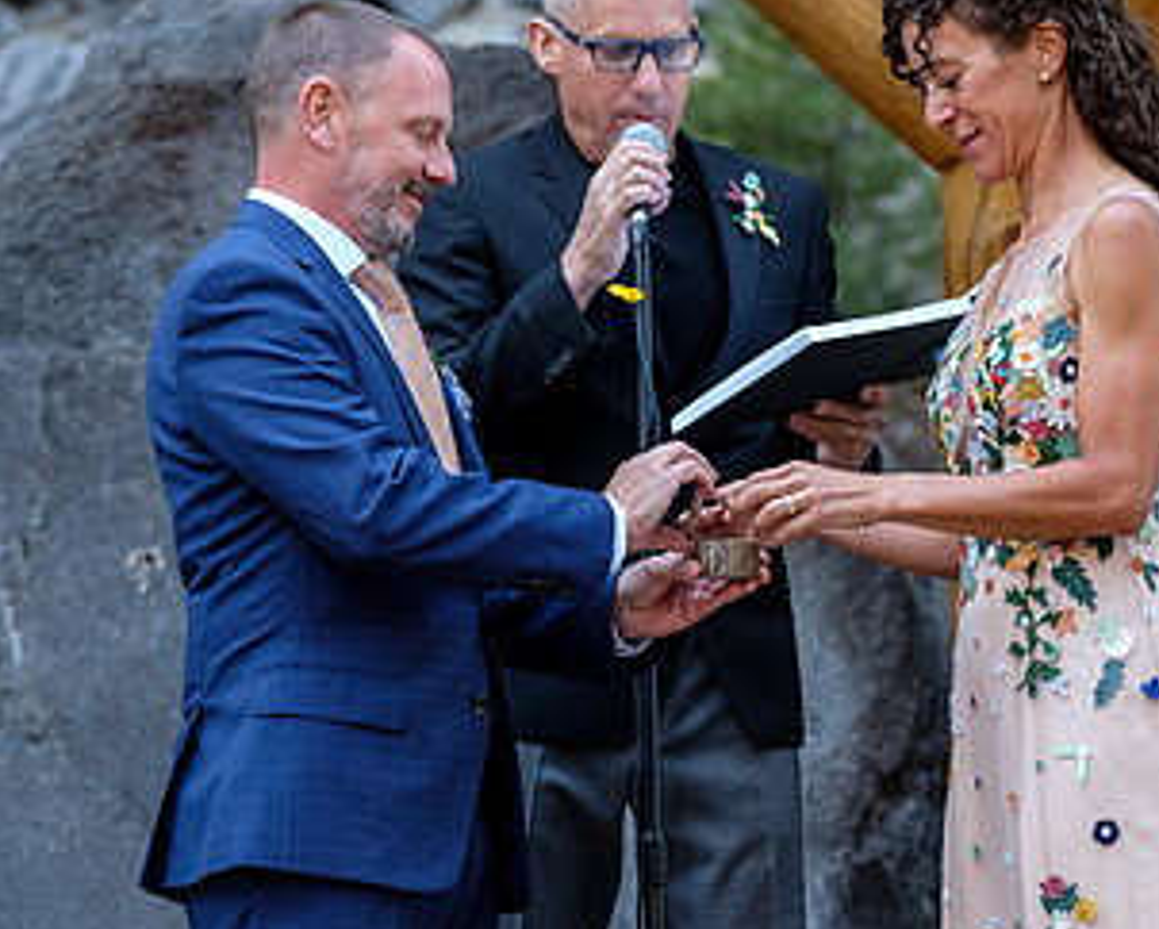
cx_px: 768
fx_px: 7792
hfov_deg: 8.5
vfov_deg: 6.8
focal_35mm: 227
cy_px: 582
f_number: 3.2
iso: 640
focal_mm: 83.8
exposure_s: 1/100
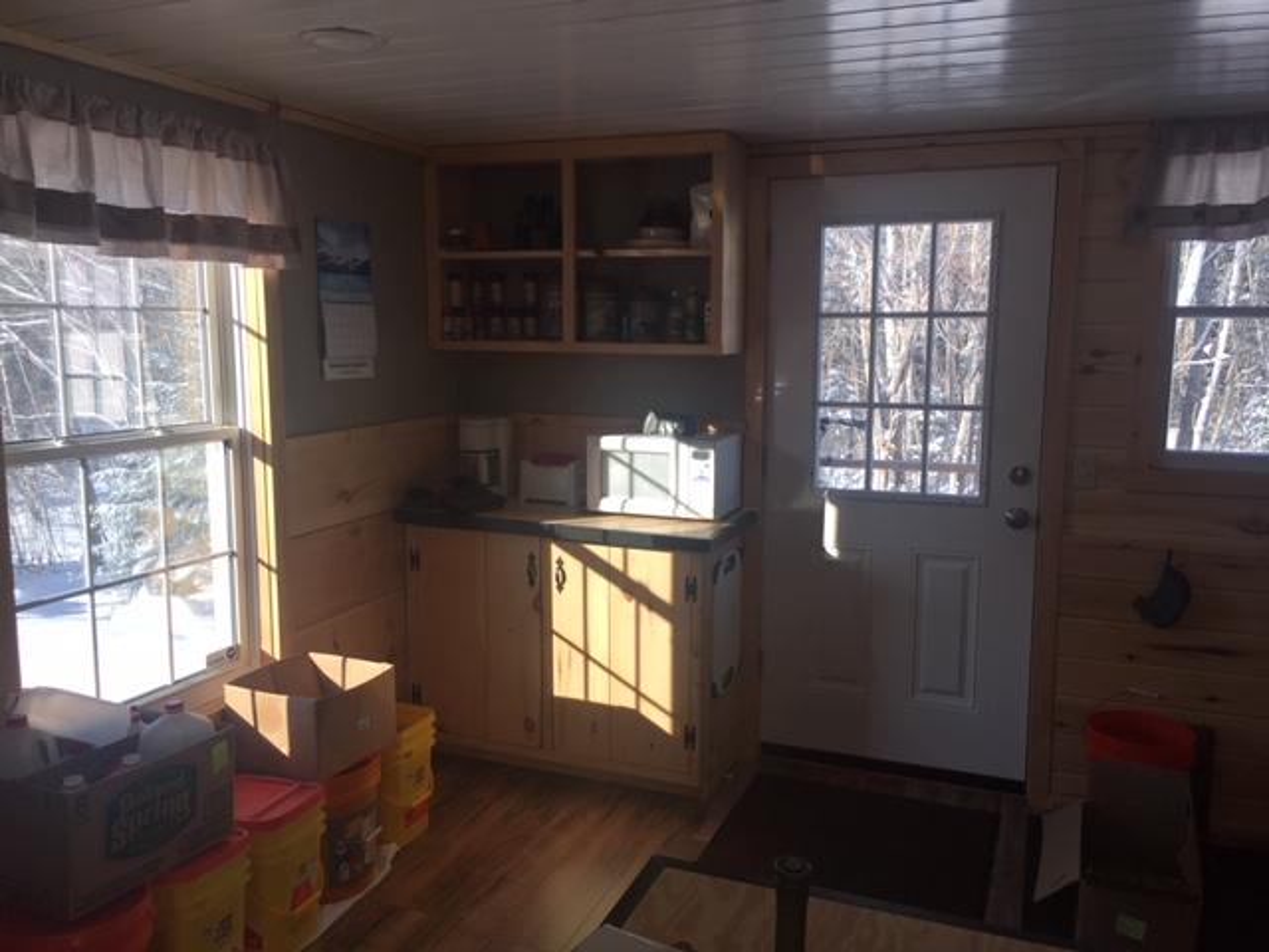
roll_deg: +0.7
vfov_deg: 48.2
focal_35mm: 29
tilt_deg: -7.3
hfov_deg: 61.7
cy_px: 476
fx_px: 1063
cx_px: 634
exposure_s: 1/297
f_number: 2.2
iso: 25
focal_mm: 4.15
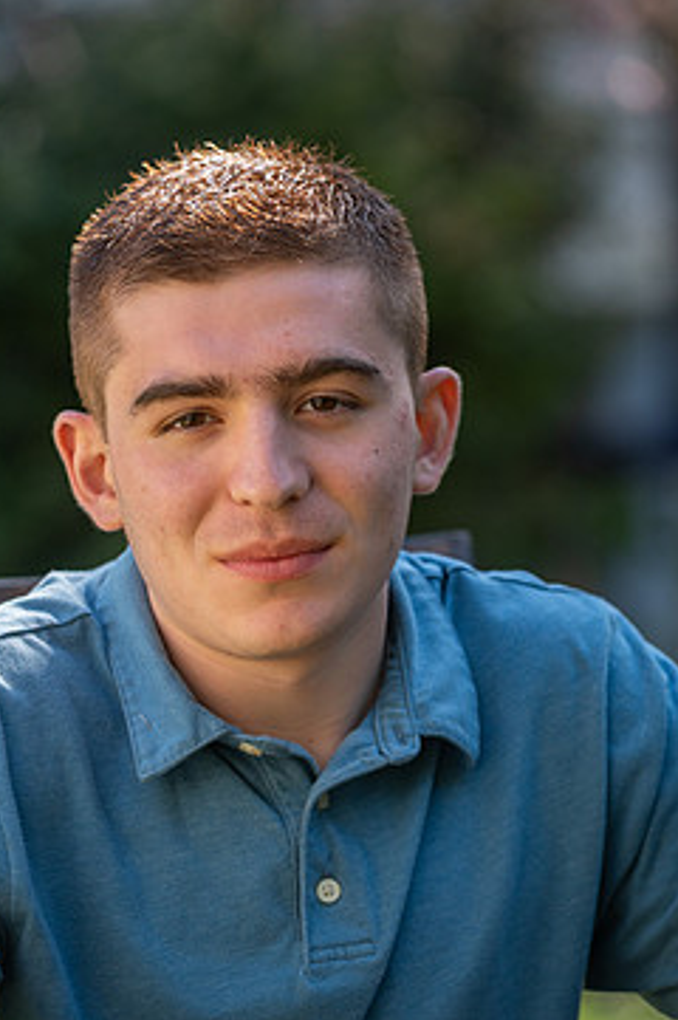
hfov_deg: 5.5
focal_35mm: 249
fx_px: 7047
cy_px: 514
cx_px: 270
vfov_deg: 8.3
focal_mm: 200
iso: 250
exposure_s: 1/320
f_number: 4
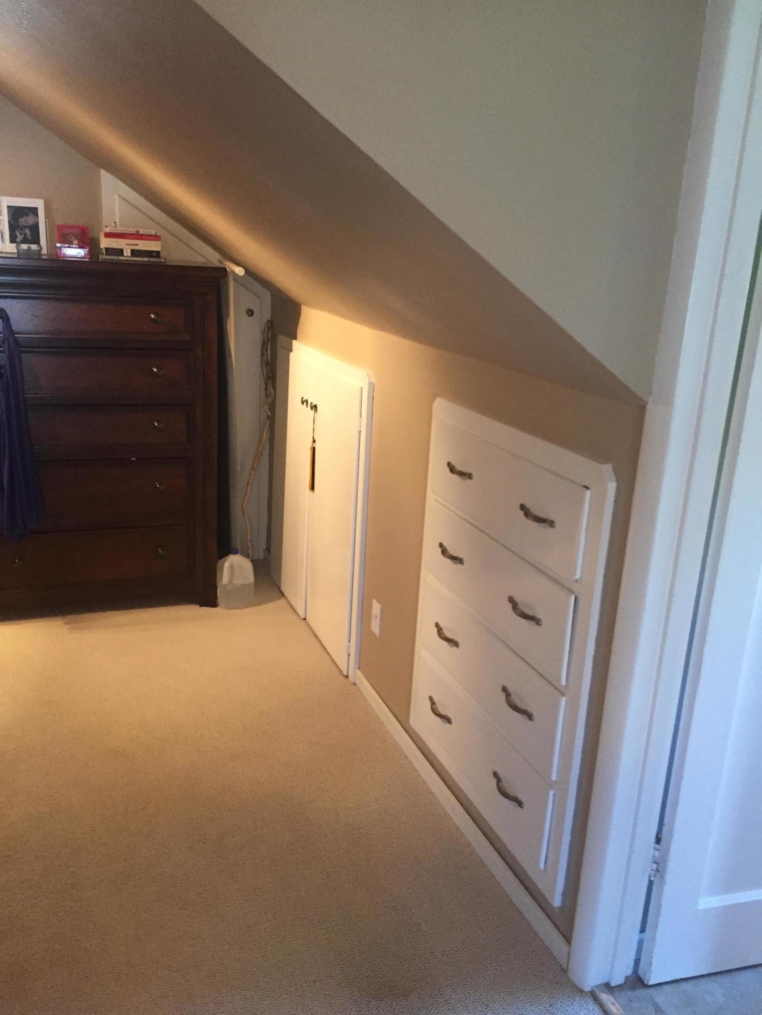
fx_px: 851
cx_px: 381
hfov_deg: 48.2
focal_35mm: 29
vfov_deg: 61.7
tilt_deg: -16.9
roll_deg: -2.4
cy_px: 508
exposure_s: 1/30
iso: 250
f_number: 2.2
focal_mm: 4.15
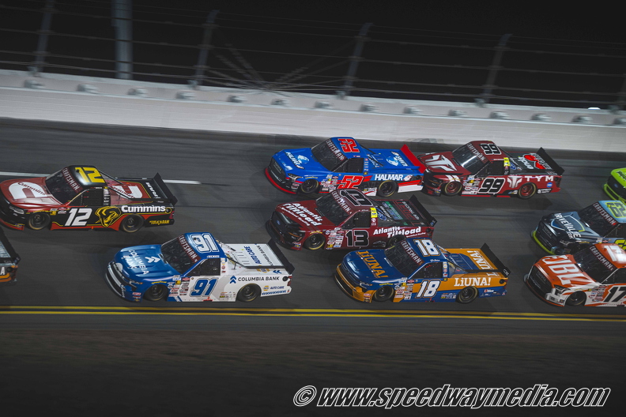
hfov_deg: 18.6
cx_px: 313
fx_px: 1913
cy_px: 208
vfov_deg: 12.5
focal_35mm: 110
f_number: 2.8
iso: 1000
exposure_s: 1/320
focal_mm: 110
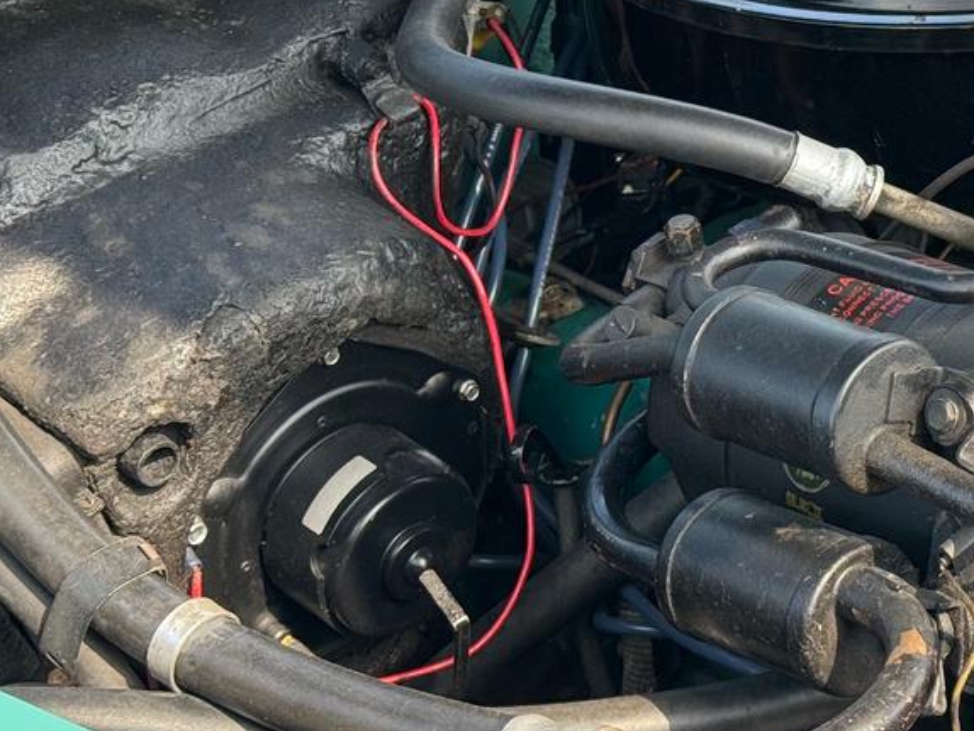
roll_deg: +2.4
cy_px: 175
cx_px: 1003
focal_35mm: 107
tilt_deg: -27.1
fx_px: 3012
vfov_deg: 13.8
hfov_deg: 17.9
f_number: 1.78
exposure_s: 1/277
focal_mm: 6.76
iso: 64
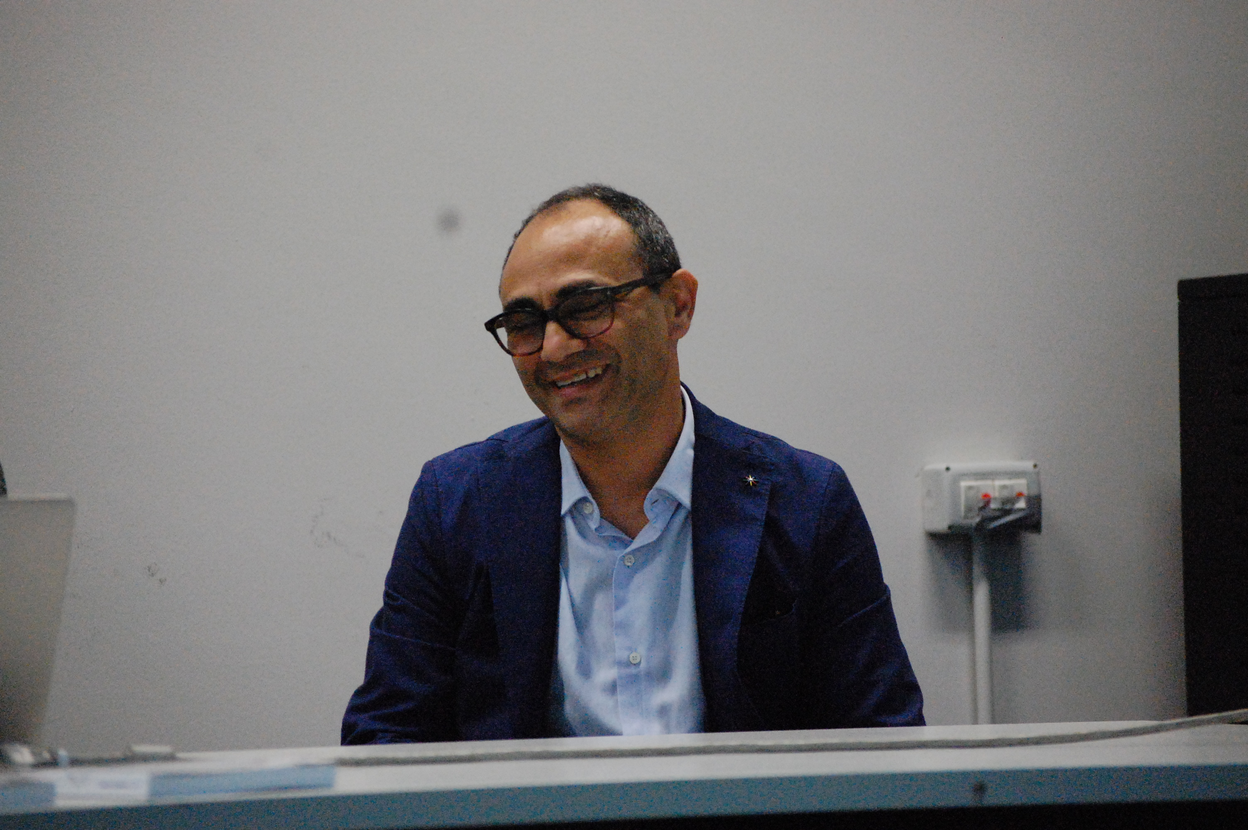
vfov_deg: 7.9
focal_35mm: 174
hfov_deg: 11.8
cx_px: 624
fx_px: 6027
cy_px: 415
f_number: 4.8
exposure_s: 1/125
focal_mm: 116
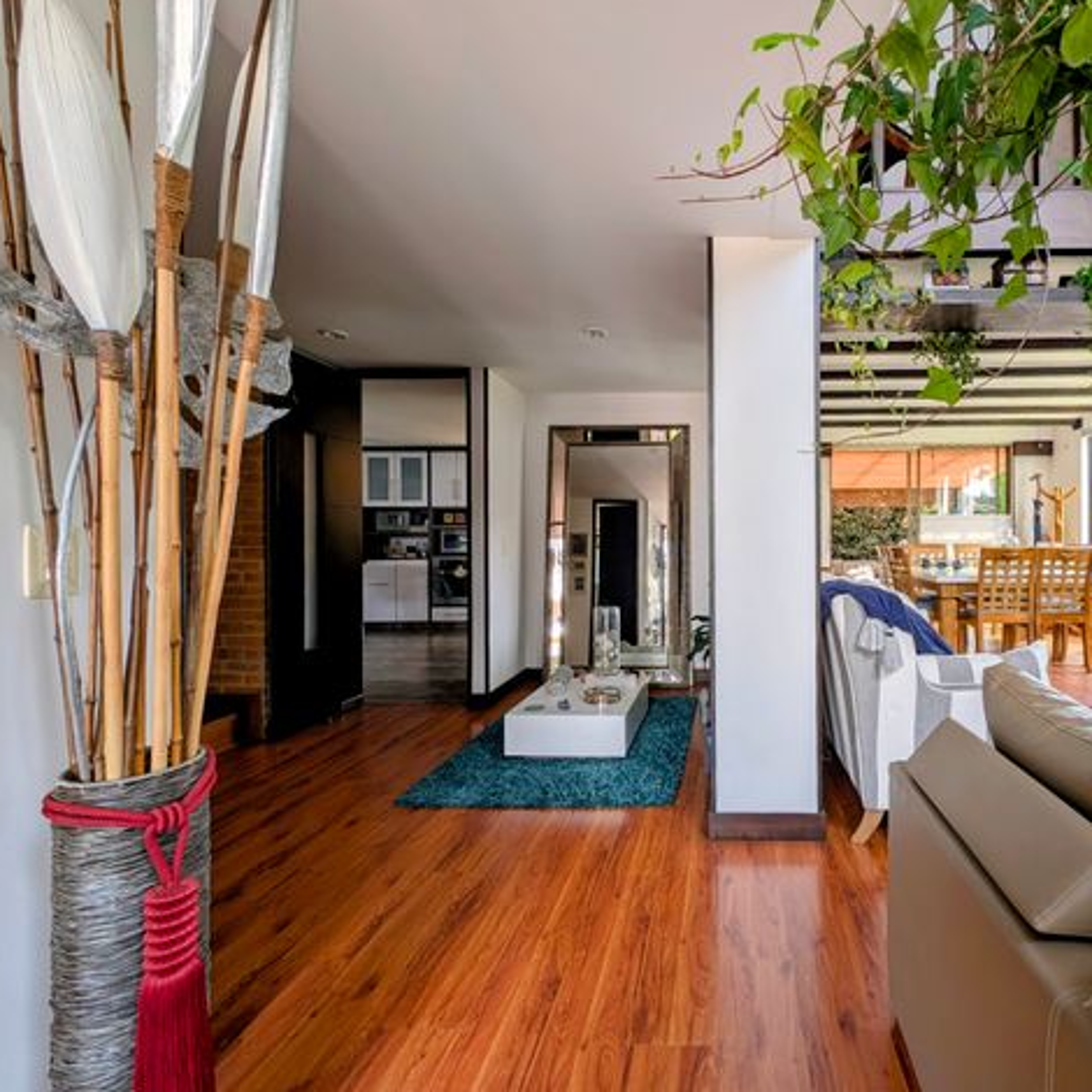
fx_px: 535
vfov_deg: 91.1
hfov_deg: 88.4
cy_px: 539
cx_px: 713
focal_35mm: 15
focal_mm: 2.23
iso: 37
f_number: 1.95
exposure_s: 1/143
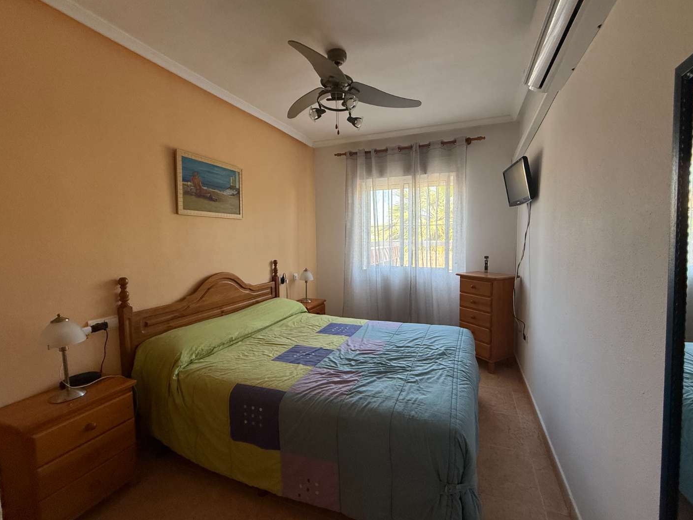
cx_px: 362
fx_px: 300
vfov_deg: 81.7
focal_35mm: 15
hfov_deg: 98.1
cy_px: 260
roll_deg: +0.8
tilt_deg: -5.4
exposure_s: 1/99
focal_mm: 2.22
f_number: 2.2
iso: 200
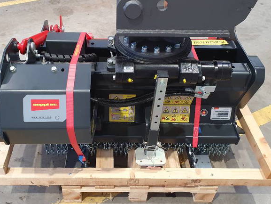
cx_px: 120
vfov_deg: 41.7
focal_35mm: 34
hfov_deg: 53.8
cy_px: 84
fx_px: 266
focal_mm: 4.32
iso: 250
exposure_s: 1/100
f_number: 2.4
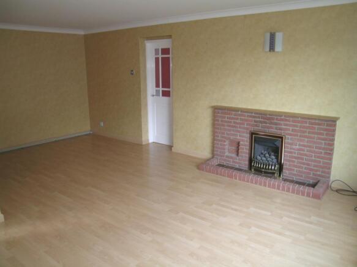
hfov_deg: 63.5
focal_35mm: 28
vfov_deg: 49.7
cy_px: 134
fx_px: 289
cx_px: 178
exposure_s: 1/30
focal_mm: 5.8
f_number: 2.8
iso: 50
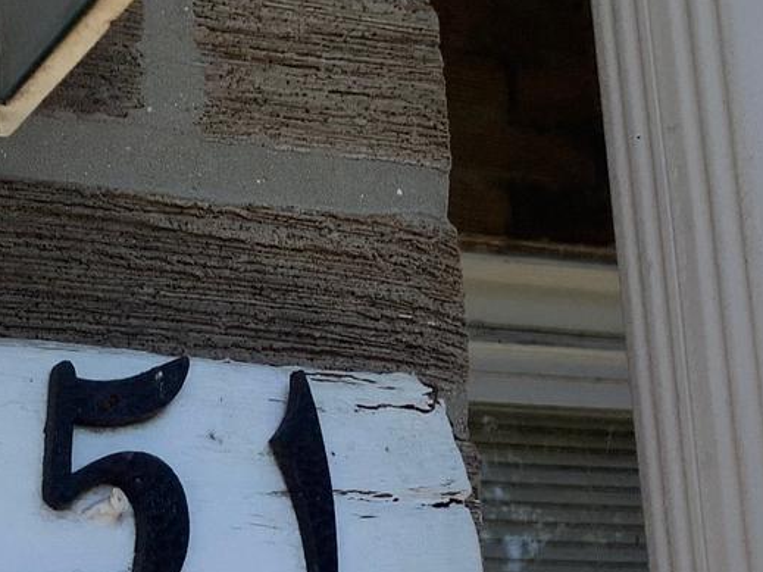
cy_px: 694
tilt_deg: +12.1
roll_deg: +2.9
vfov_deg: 16.4
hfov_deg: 21.8
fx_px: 1895
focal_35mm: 86
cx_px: -31
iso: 25
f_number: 2.4
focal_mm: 3.3
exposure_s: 1/1359
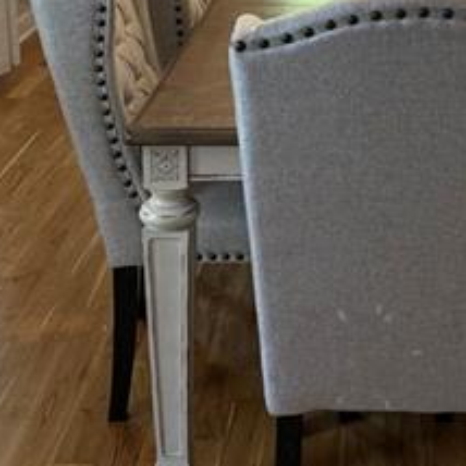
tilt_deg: -8.8
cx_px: 403
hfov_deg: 22.3
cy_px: -76
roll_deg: -0.9
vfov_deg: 21.3
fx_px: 1158
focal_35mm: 76
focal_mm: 6.76
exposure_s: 1/60
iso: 200
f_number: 1.78
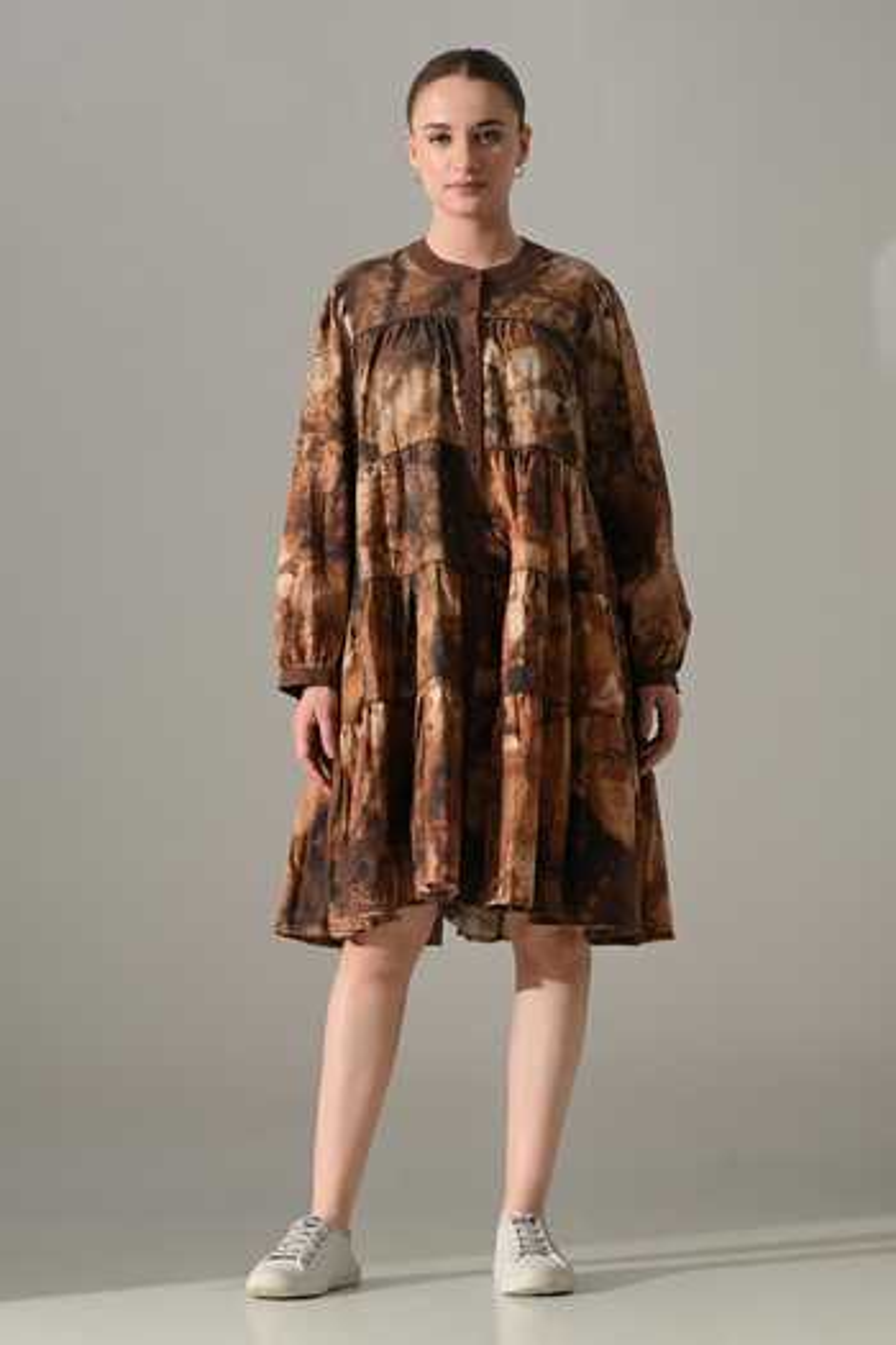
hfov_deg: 15.5
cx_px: 448
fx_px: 3285
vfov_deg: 23.1
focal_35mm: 88
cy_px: 672
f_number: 8
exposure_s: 1/160
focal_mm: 88
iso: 160
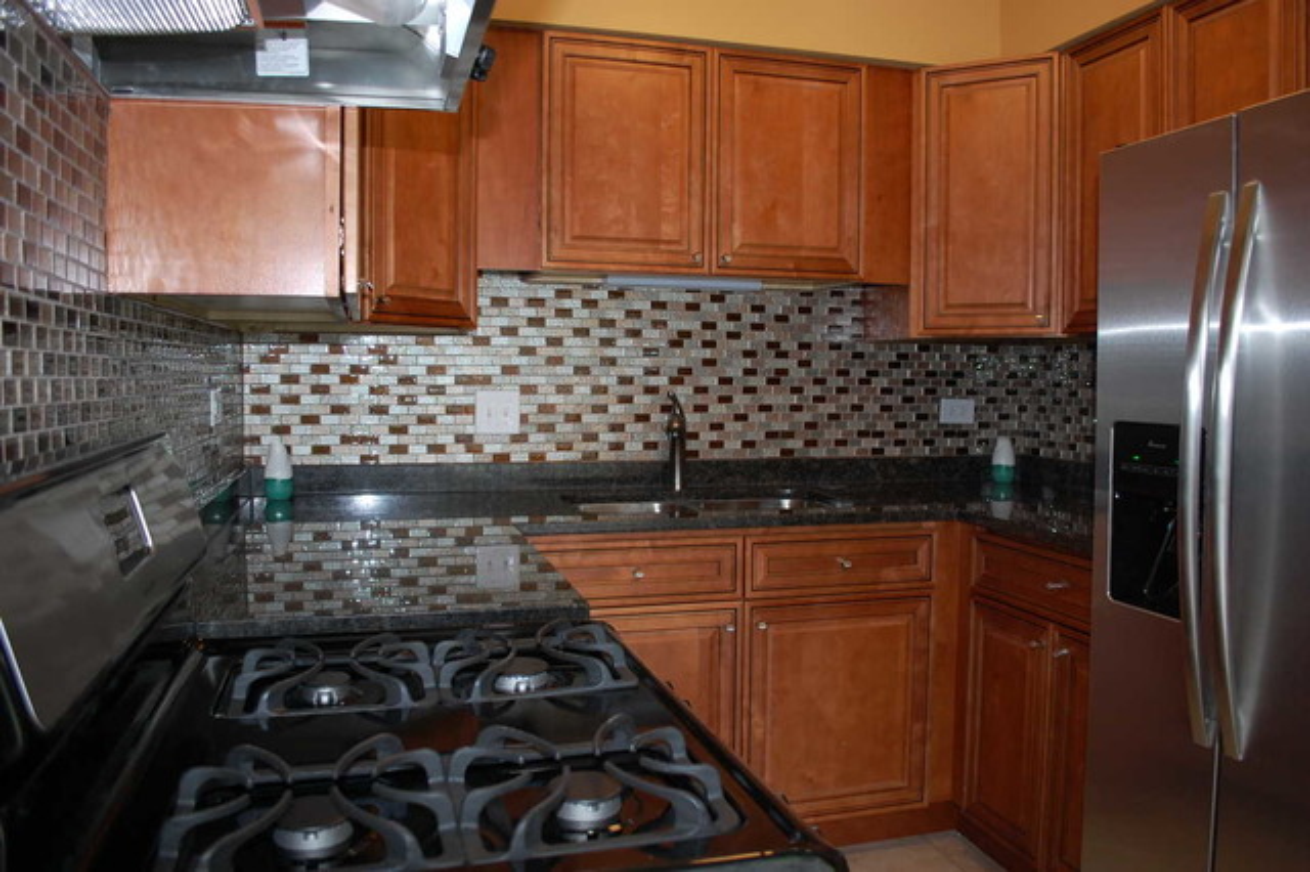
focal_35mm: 27
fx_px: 982
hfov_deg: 67.4
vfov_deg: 47.9
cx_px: 655
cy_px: 436
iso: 400
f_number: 4
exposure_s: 1/60
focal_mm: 18
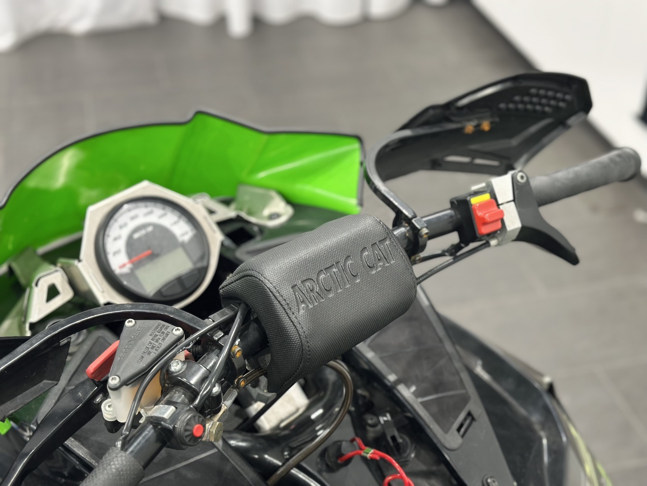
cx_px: 324
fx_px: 897
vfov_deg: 30.3
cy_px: 243
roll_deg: +0.1
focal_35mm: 48
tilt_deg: -37.1
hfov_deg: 39.7
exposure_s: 1/50
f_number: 1.78
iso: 80
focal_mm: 6.86
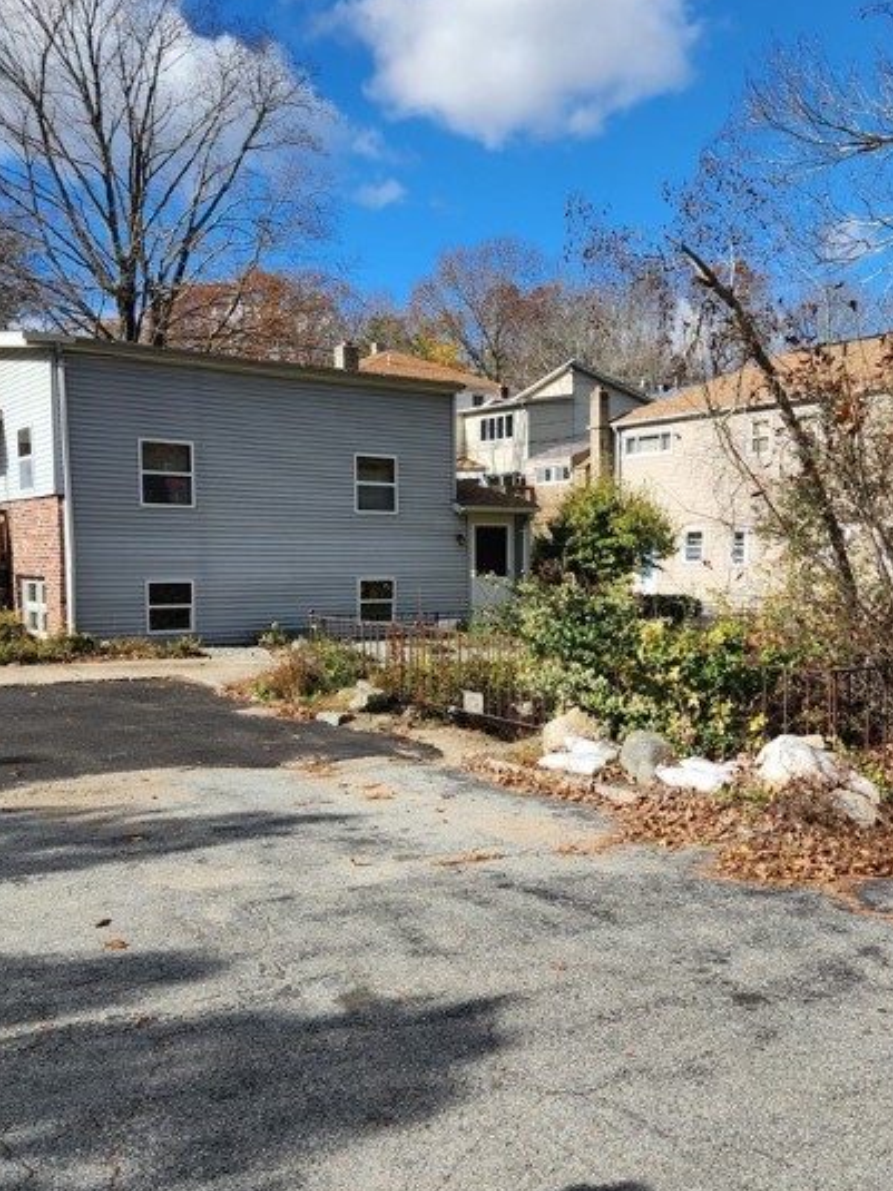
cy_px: 630
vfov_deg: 55.3
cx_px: 492
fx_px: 1136
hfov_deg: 42.9
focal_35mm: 33
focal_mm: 5.4
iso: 20
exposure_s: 1/1429
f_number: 1.8
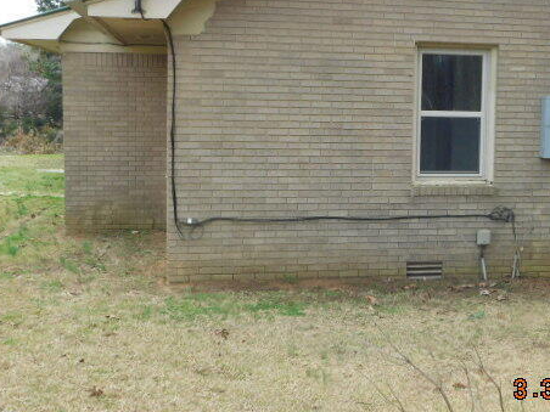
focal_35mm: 51
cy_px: 159
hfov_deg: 37.0
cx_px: 377
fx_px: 810
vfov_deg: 28.5
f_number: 3.5
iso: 125
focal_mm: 6.3
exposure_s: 1/320
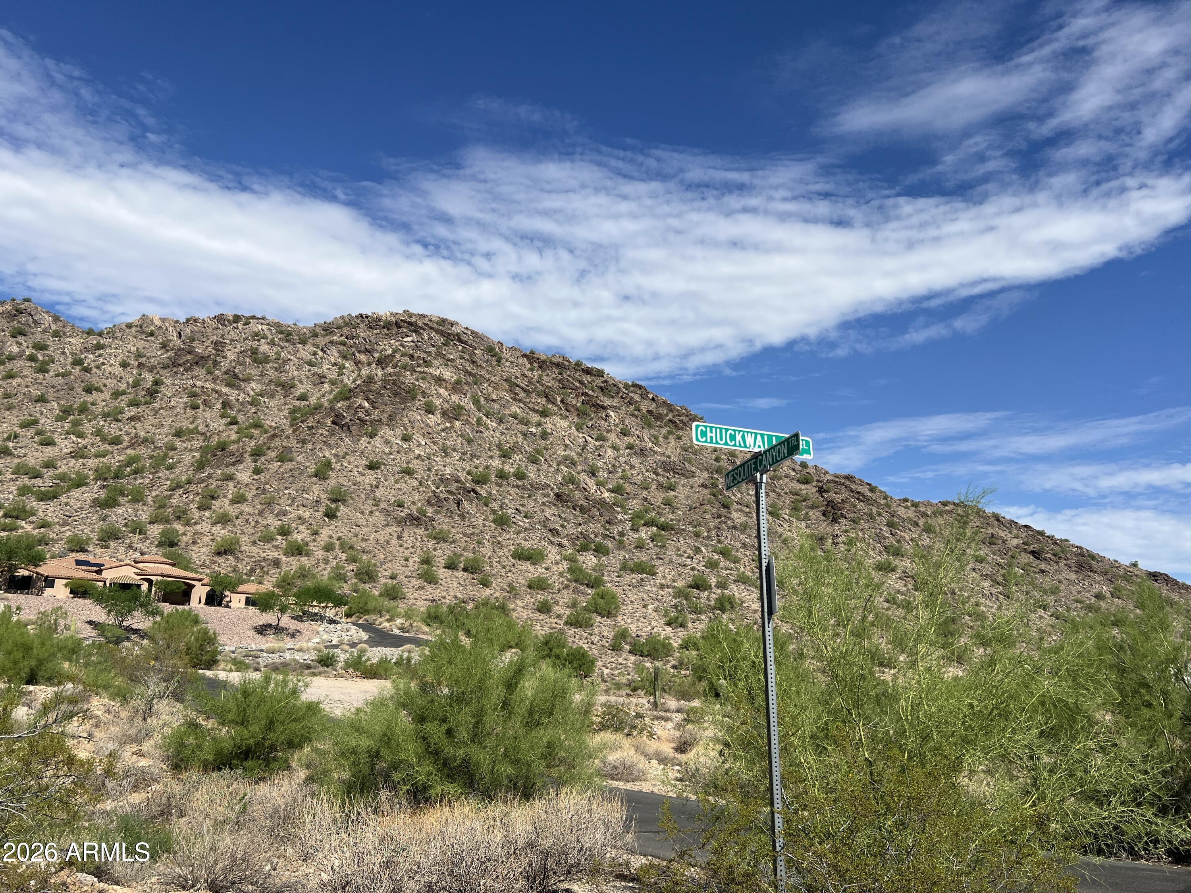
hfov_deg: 67.3
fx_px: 895
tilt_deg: +14.5
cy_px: 446
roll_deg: -2.5
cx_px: 596
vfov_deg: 53.1
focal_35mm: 26
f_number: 1.5
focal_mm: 5.7
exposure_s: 1/6211
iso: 50
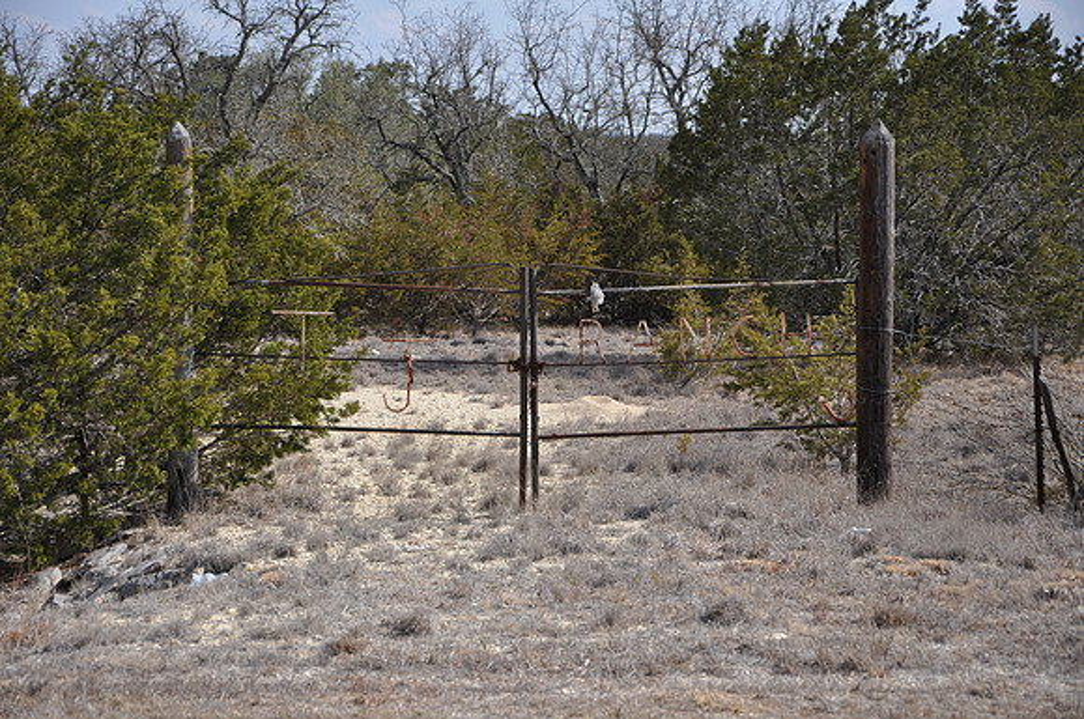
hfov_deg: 19.5
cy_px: 360
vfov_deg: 13.0
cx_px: 542
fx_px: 3157
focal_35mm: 105
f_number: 5.3
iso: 400
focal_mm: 70
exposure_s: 1/500
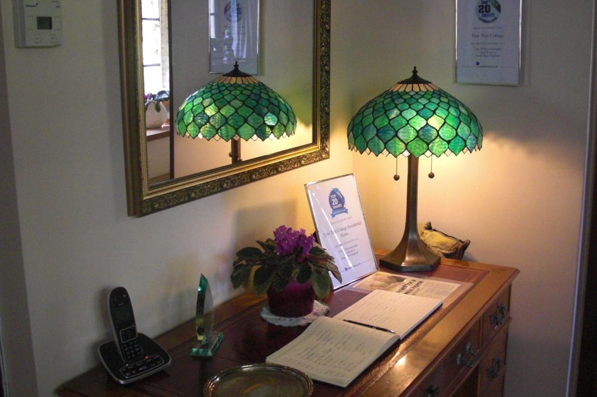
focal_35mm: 43
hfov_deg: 45.3
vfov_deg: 31.2
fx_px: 713
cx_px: 340
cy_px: 188
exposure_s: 1/80
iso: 400
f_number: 2.8
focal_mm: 6.3
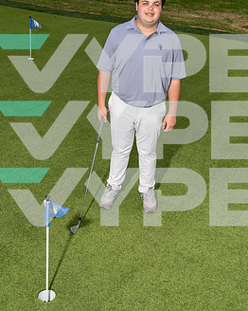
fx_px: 450
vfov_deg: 38.0
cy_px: 131
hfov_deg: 30.8
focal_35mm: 49
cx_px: 134
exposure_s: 1/250
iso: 200
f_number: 7.1
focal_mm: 38
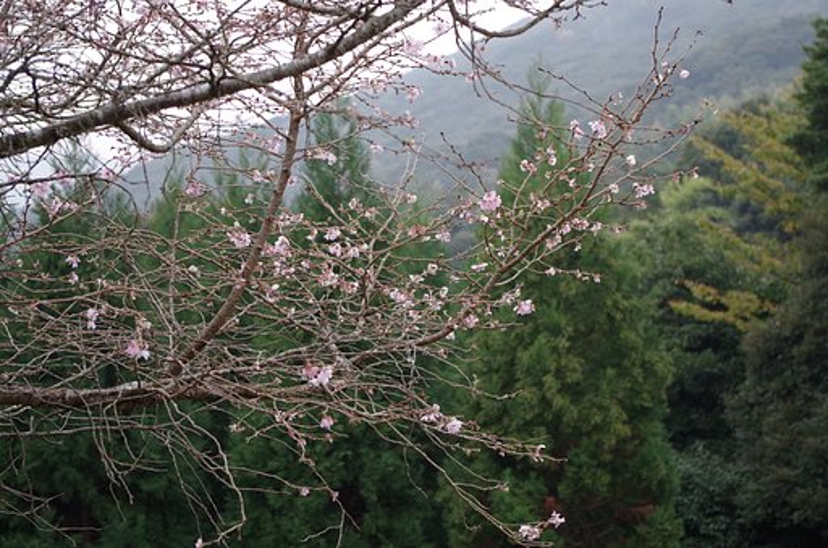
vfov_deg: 16.5
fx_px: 1893
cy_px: 274
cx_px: 414
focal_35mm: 82
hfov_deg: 24.7
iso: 400
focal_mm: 55
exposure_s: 1/100
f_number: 5.6
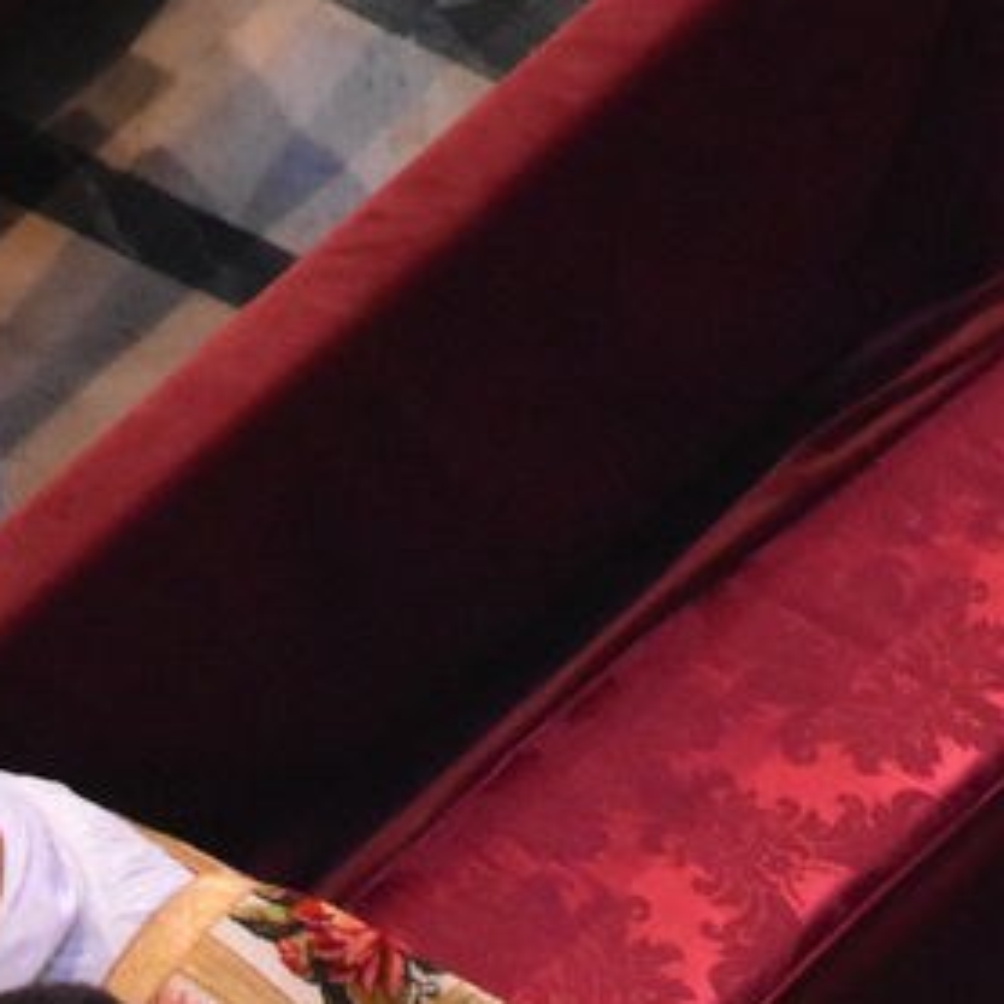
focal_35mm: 876
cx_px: 65
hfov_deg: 2.0
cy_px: 1414
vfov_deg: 2.0
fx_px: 28745
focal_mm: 140
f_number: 5.6
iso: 4000
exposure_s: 1/80
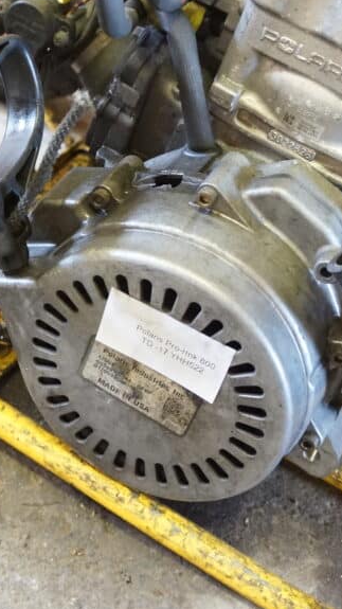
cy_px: 274
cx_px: 19
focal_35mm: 56
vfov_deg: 37.2
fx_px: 904
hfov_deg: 20.9
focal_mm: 20
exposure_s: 1/25
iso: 3200
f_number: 3.5
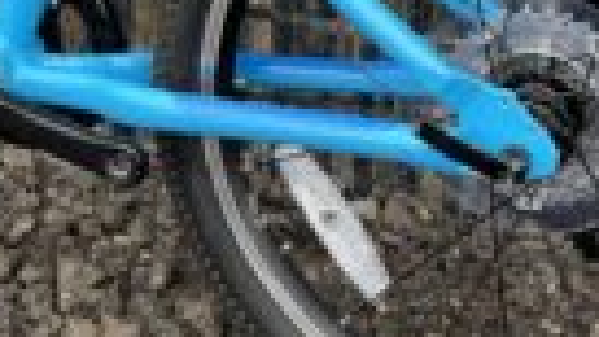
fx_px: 1572
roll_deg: +0.9
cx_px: 79
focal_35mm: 99
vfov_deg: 11.9
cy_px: -83
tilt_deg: -19.9
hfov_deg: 21.2
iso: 32
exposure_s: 1/250
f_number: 1.6
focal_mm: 4.2
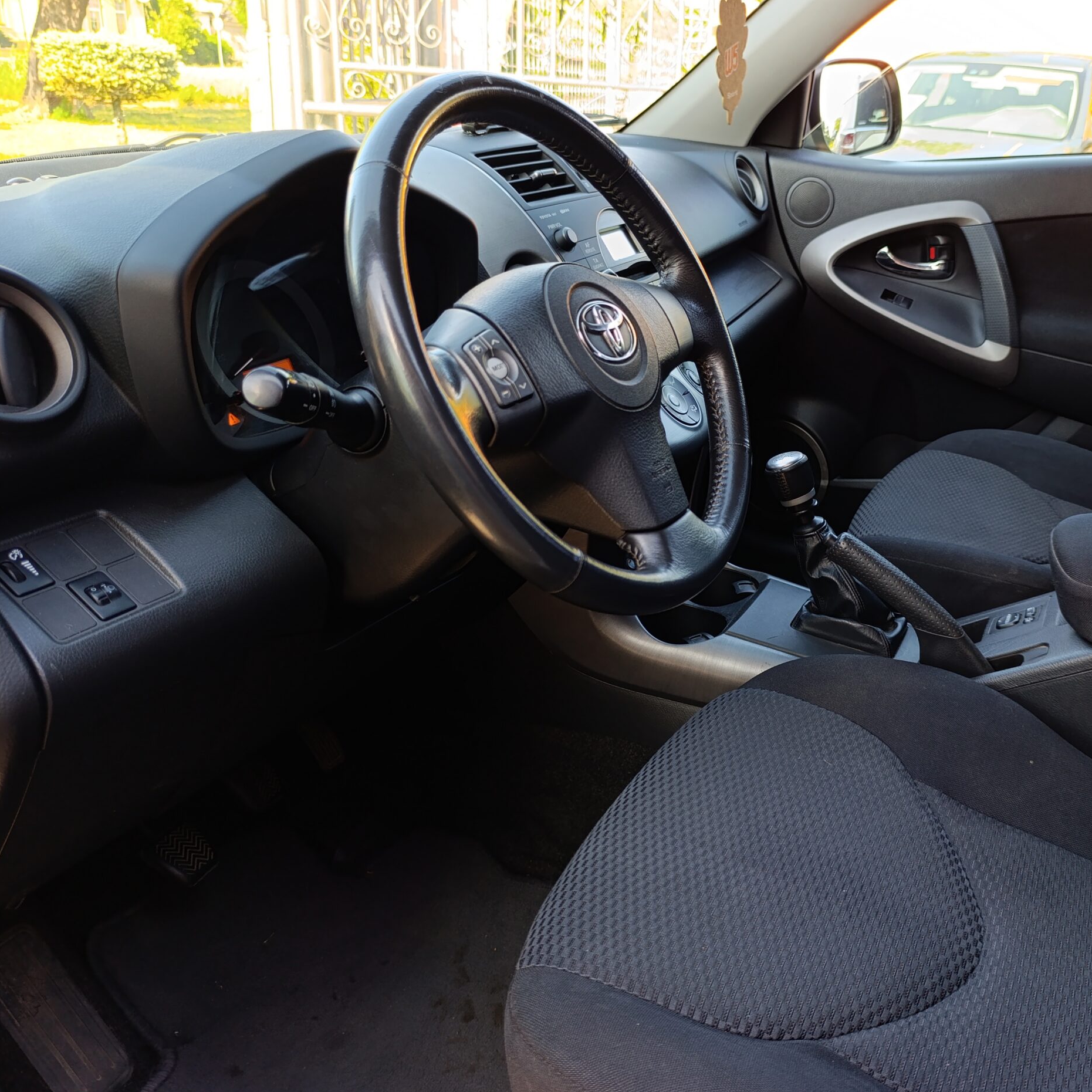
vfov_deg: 57.3
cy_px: 537
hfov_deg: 56.5
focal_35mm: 28
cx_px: 694
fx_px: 999
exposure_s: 1/100
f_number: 1.6
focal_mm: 6.14
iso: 250
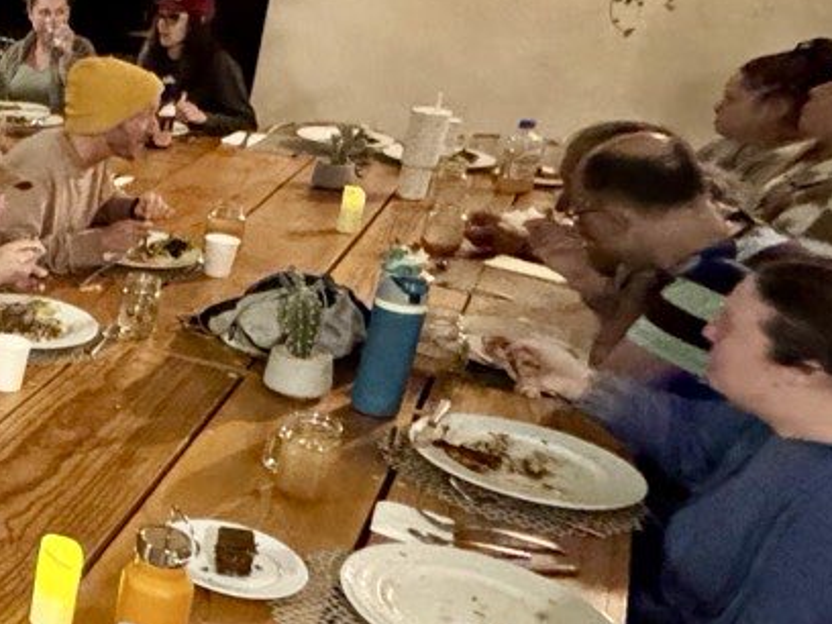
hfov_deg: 28.3
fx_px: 1154
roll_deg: +0.9
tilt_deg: -22.7
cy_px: 308
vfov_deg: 30.3
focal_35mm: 48
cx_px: -373
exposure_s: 1/30
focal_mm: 2.22
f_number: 2.2
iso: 1600
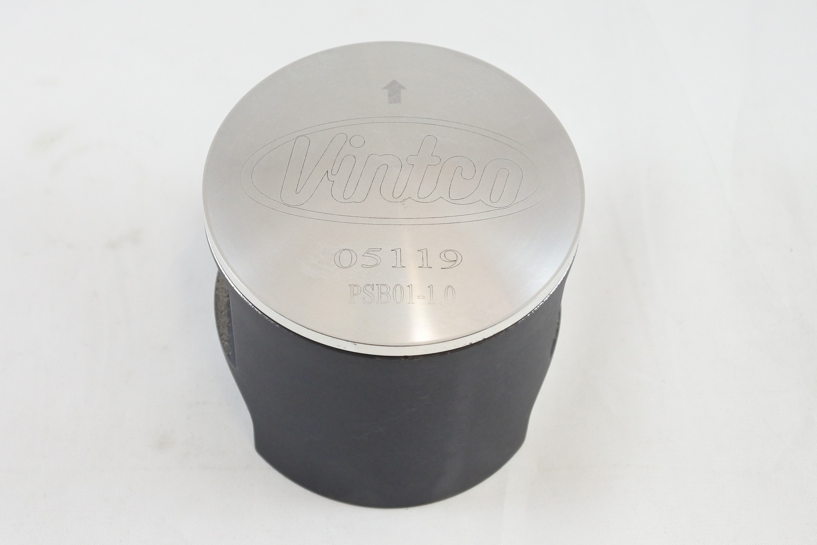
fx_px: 1044
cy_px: 272
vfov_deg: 29.3
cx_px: 408
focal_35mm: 46
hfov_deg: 42.7
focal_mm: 17.2
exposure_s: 1/125
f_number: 4.5
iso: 640
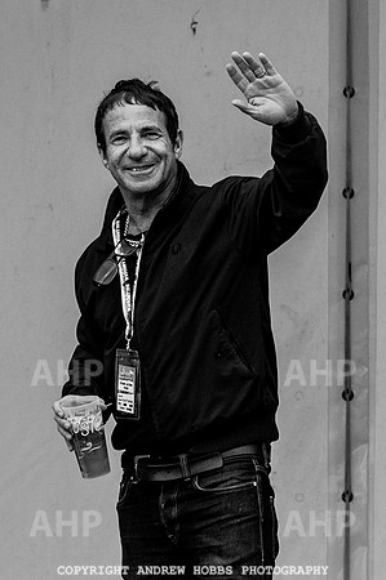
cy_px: 266
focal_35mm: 560
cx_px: 143
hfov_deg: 2.5
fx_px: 9024
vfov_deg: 3.7
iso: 800
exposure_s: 1/640
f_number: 5.6
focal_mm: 200
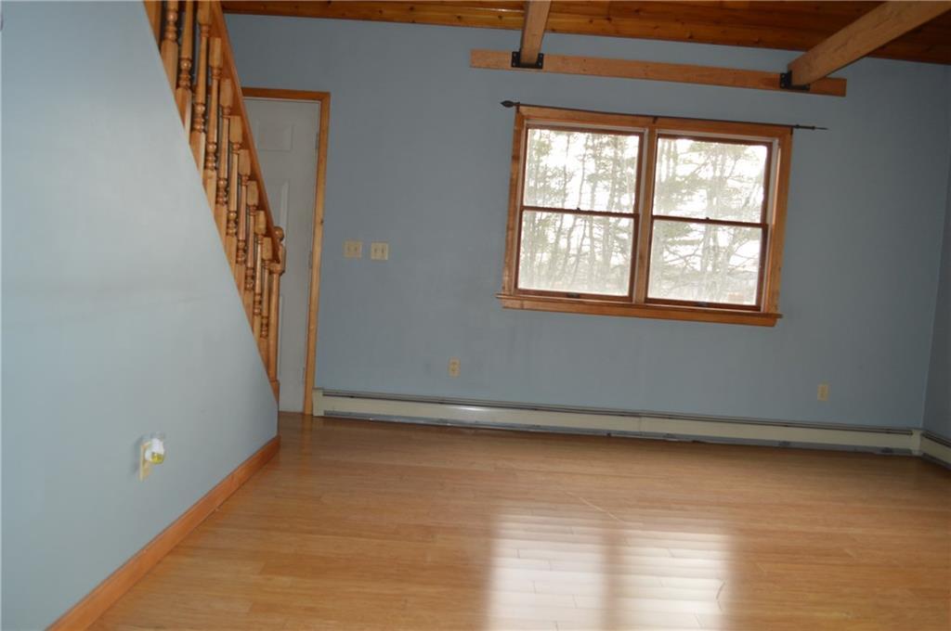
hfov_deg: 67.4
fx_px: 712
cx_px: 476
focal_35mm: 27
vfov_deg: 47.8
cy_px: 316
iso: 400
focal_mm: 18
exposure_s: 1/80
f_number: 4
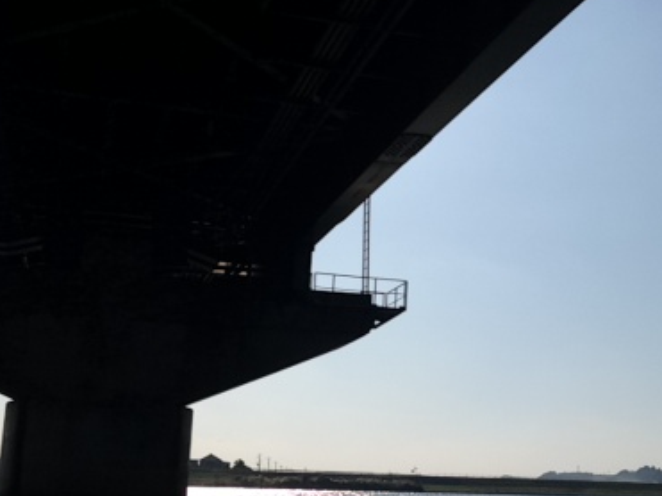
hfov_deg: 33.8
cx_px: 359
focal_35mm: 57
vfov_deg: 25.5
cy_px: 344
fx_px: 1090
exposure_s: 1/4926
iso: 50
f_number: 2.4
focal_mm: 4.13
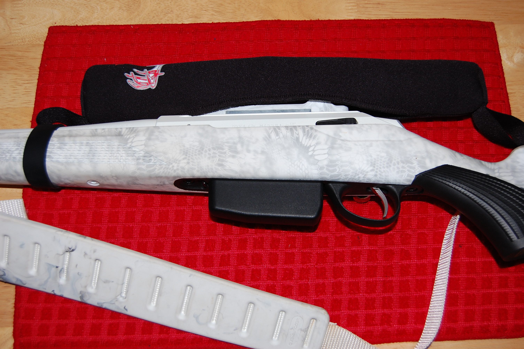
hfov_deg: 49.6
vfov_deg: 34.1
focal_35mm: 39
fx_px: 567
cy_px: 174
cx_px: 262
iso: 200
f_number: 5.6
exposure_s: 1/125
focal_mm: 26
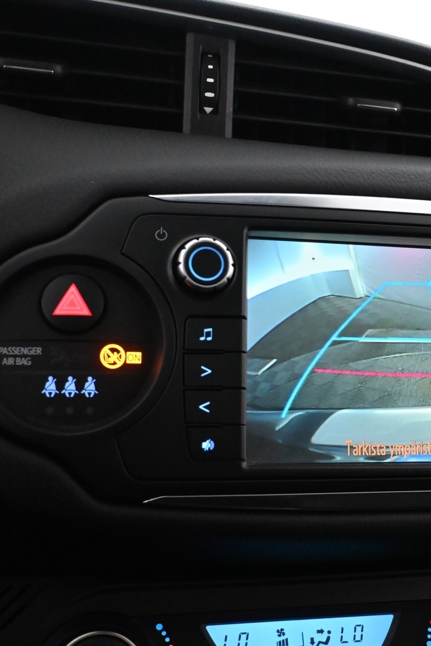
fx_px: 947
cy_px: 327
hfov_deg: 24.9
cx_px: 387
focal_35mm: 53
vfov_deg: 37.7
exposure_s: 1/60
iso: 5000
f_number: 4.2
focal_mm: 23
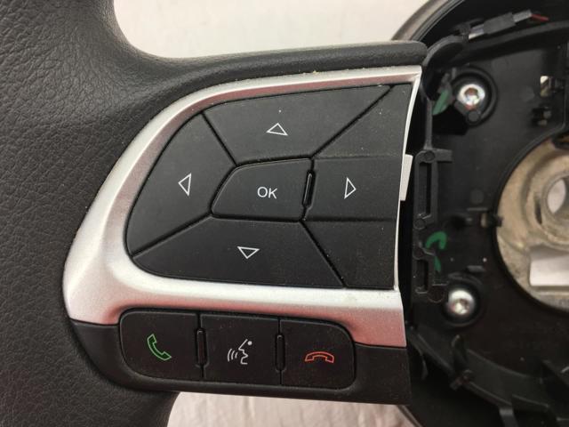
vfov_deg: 48.2
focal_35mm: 29
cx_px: 284
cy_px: 214
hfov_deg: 61.7
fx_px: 477
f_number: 2.2
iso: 40
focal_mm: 4.15
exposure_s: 1/100
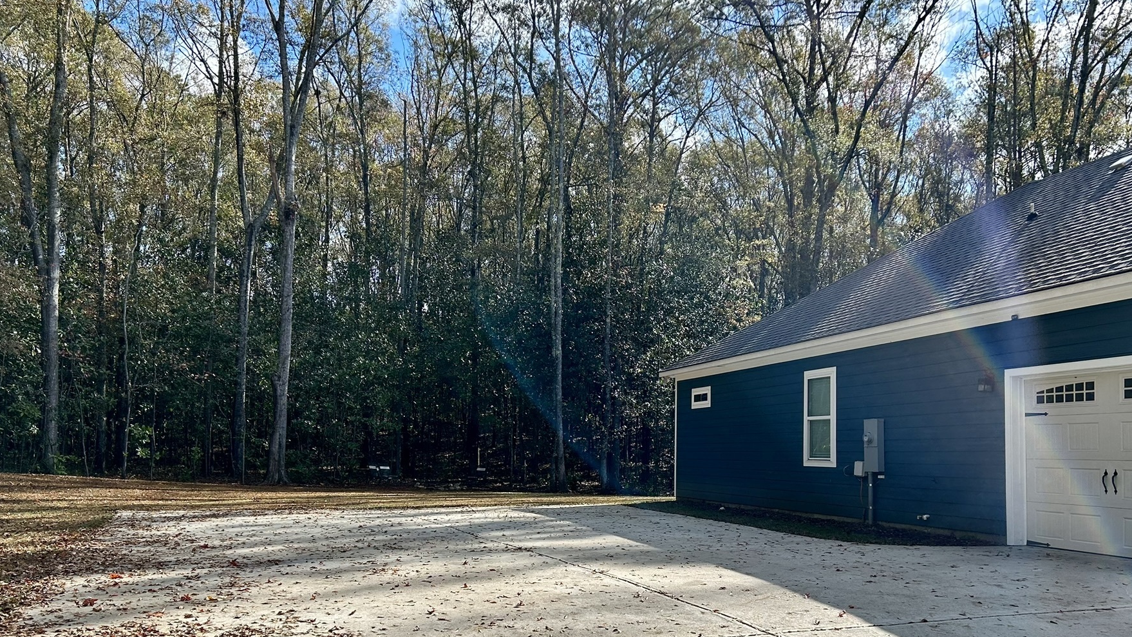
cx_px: 585
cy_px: 417
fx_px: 991
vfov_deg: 35.3
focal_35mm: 33
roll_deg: -0.1
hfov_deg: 59.5
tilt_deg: +3.4
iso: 50
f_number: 1.5
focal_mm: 5.7
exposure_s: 1/2404
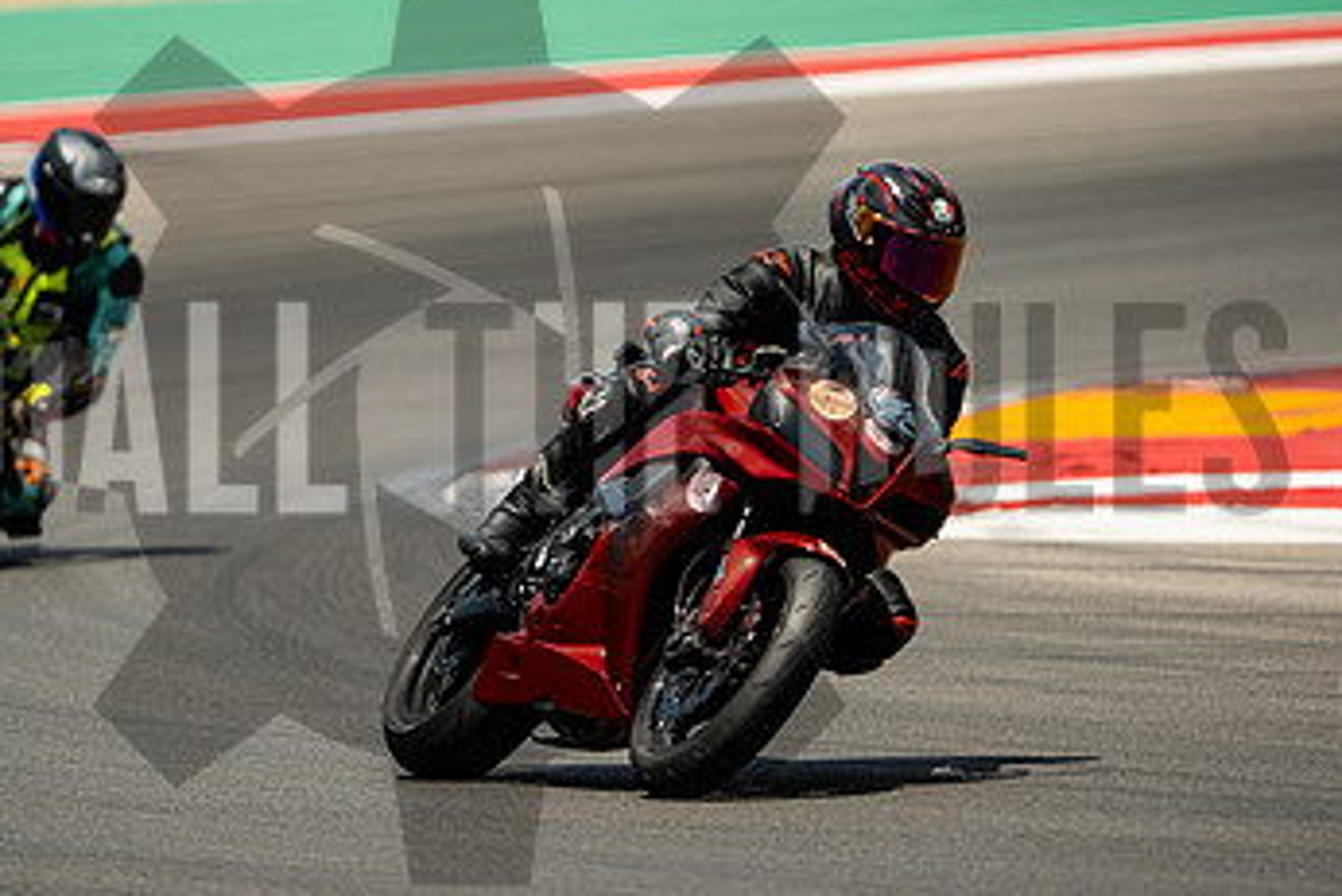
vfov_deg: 2.7
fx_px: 18758
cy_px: 413
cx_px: 469
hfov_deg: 4.1
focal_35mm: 503
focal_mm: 200
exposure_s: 1/2000
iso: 1600
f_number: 2
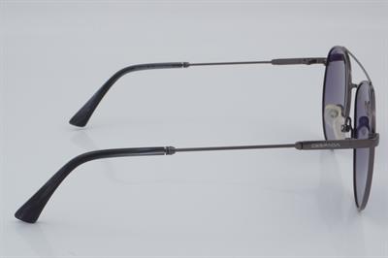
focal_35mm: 75
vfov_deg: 18.2
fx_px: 808
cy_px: 129
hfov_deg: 27.0
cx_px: 194
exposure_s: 1/4
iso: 100
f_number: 32
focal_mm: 50
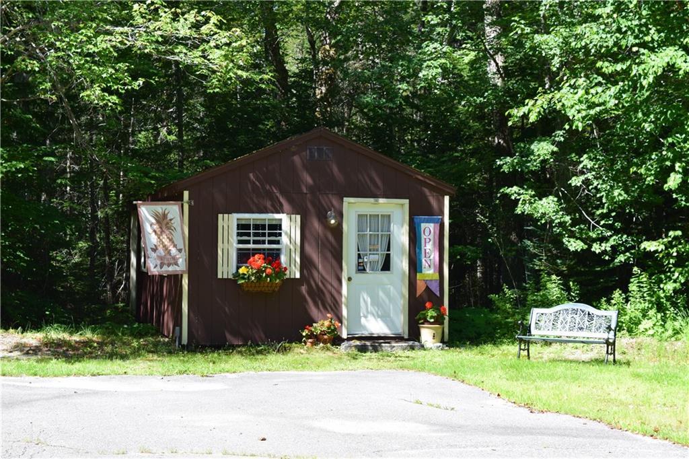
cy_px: 230
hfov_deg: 29.9
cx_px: 344
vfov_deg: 20.1
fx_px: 1291
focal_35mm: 68
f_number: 10
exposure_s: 1/320
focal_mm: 45
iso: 400
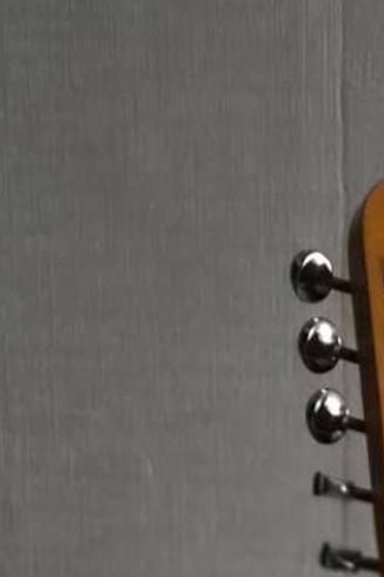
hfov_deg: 9.8
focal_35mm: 128
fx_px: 2048
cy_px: 1520
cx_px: 816
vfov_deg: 11.8
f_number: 1.8
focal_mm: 5.4
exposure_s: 1/60.2
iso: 1600
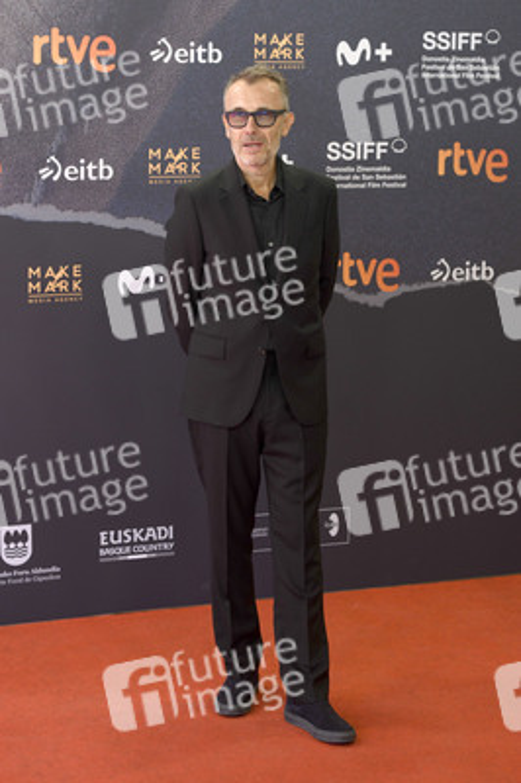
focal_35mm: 75
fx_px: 1631
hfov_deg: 18.2
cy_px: 392
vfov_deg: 27.0
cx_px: 260
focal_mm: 75
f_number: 5
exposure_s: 1/320
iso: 800
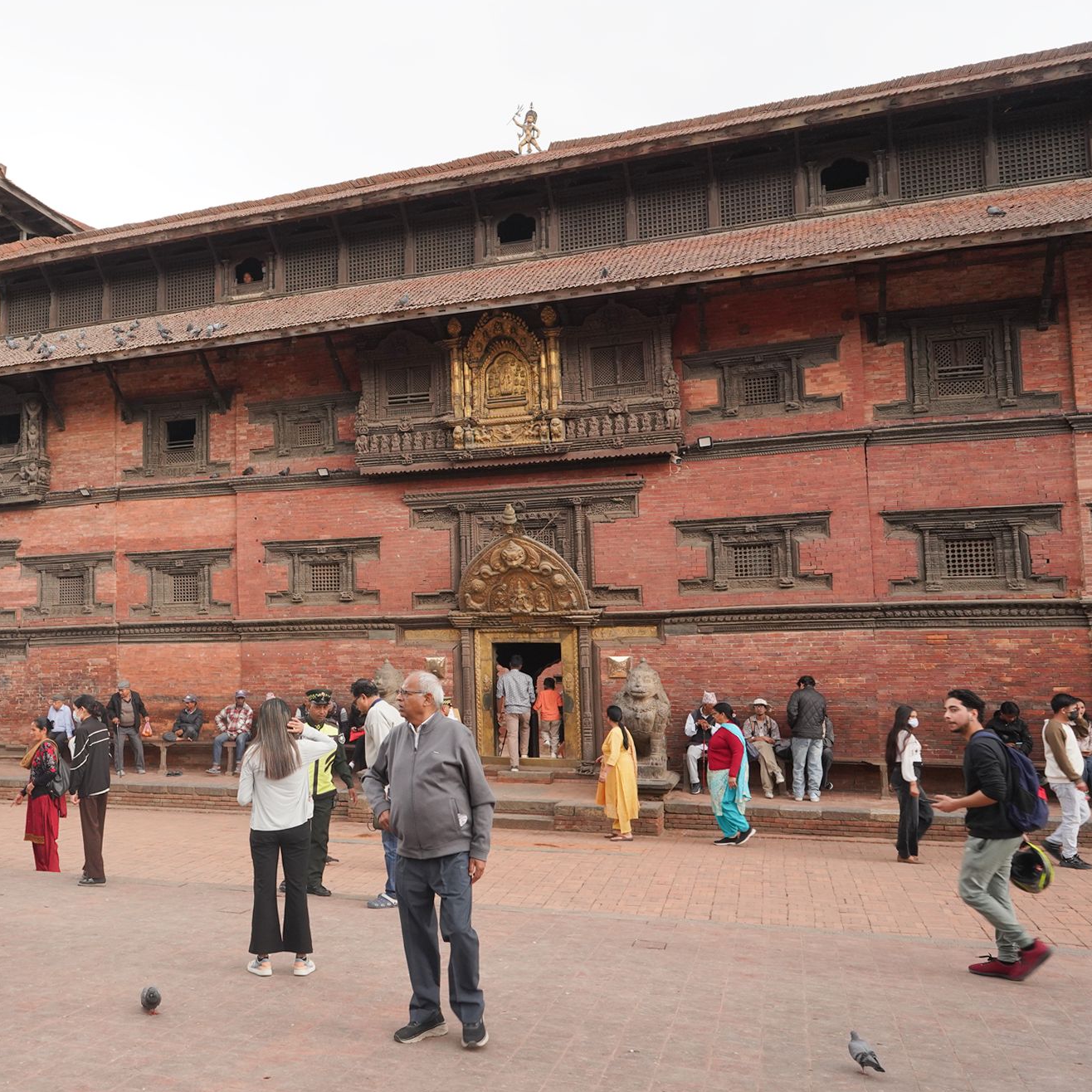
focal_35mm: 31
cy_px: 546
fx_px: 1106
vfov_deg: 52.5
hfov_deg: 50.7
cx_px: 295
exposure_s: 1/100
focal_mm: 24
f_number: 11
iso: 800
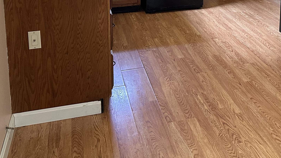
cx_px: 214
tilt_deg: -9.4
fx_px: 373
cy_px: -43
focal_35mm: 50
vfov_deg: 21.8
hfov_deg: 40.1
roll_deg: -0.9
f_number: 1.78
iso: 400
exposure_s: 1/60
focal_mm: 6.86
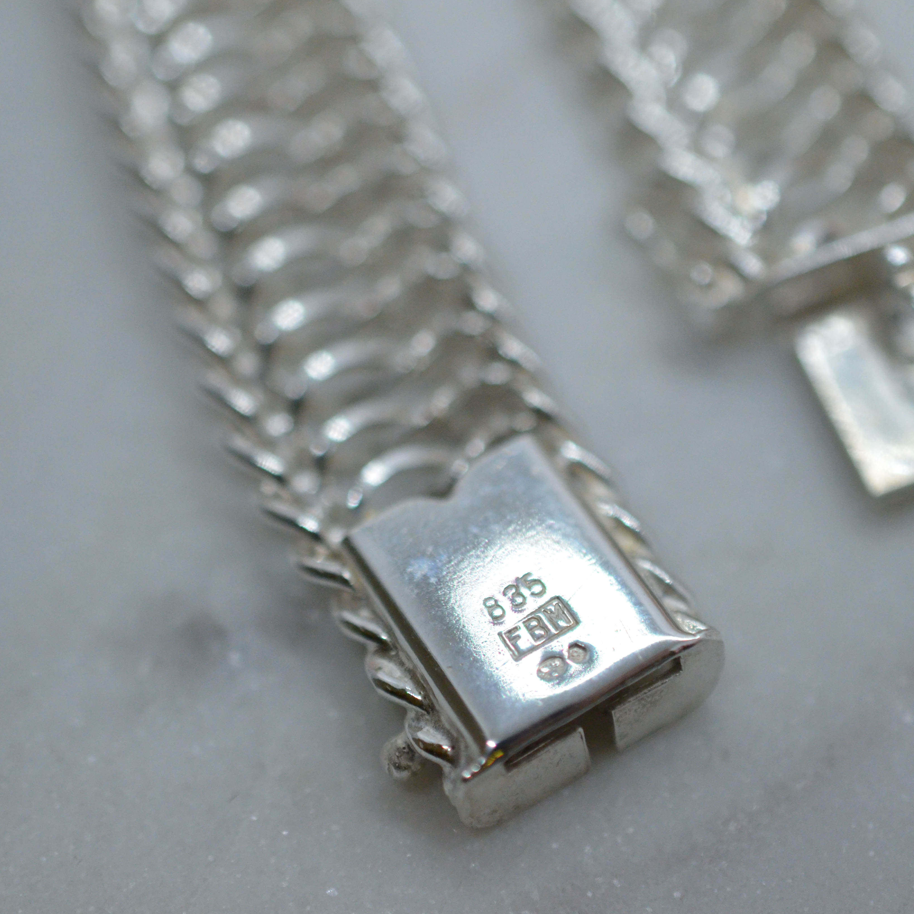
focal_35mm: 77
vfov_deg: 22.5
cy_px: 457
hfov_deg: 22.5
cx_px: 520
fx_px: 2300
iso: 2500
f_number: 3.3
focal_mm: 40
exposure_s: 1/4000
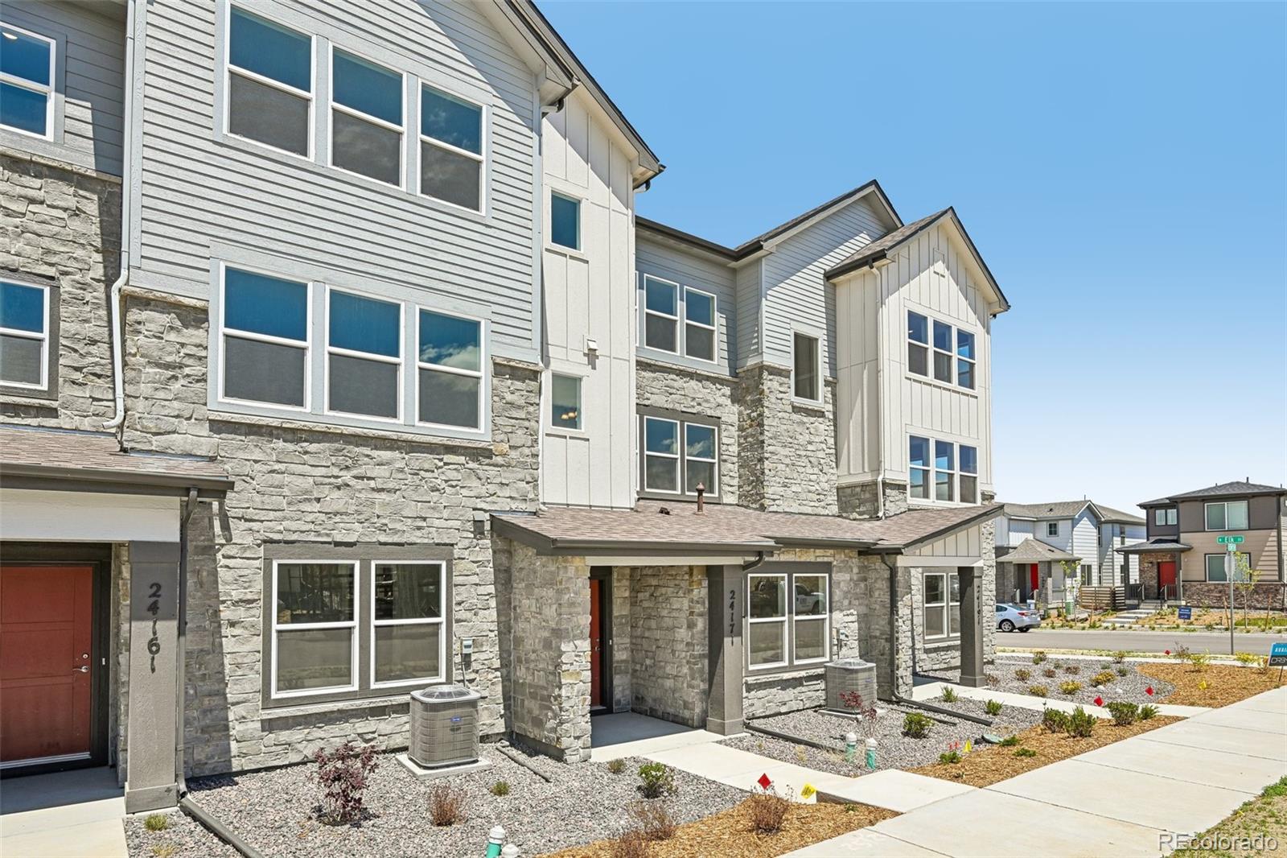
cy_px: 429
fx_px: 697
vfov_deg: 63.2
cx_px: 644
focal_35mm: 20
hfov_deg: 85.4
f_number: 10
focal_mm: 19.5
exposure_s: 1/160
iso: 64
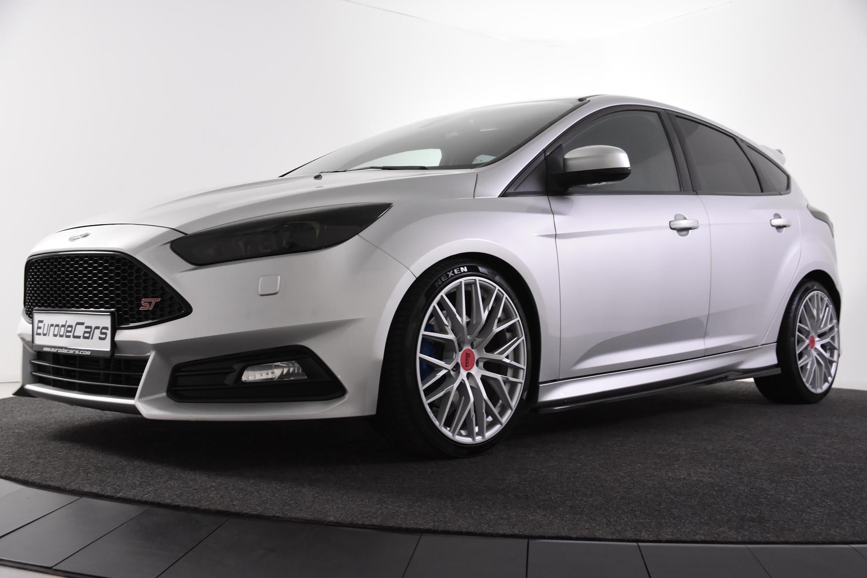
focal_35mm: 42
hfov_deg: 46.4
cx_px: 434
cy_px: 289
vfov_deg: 31.9
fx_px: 1011
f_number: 5
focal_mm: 28
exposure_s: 1/100
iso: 1600
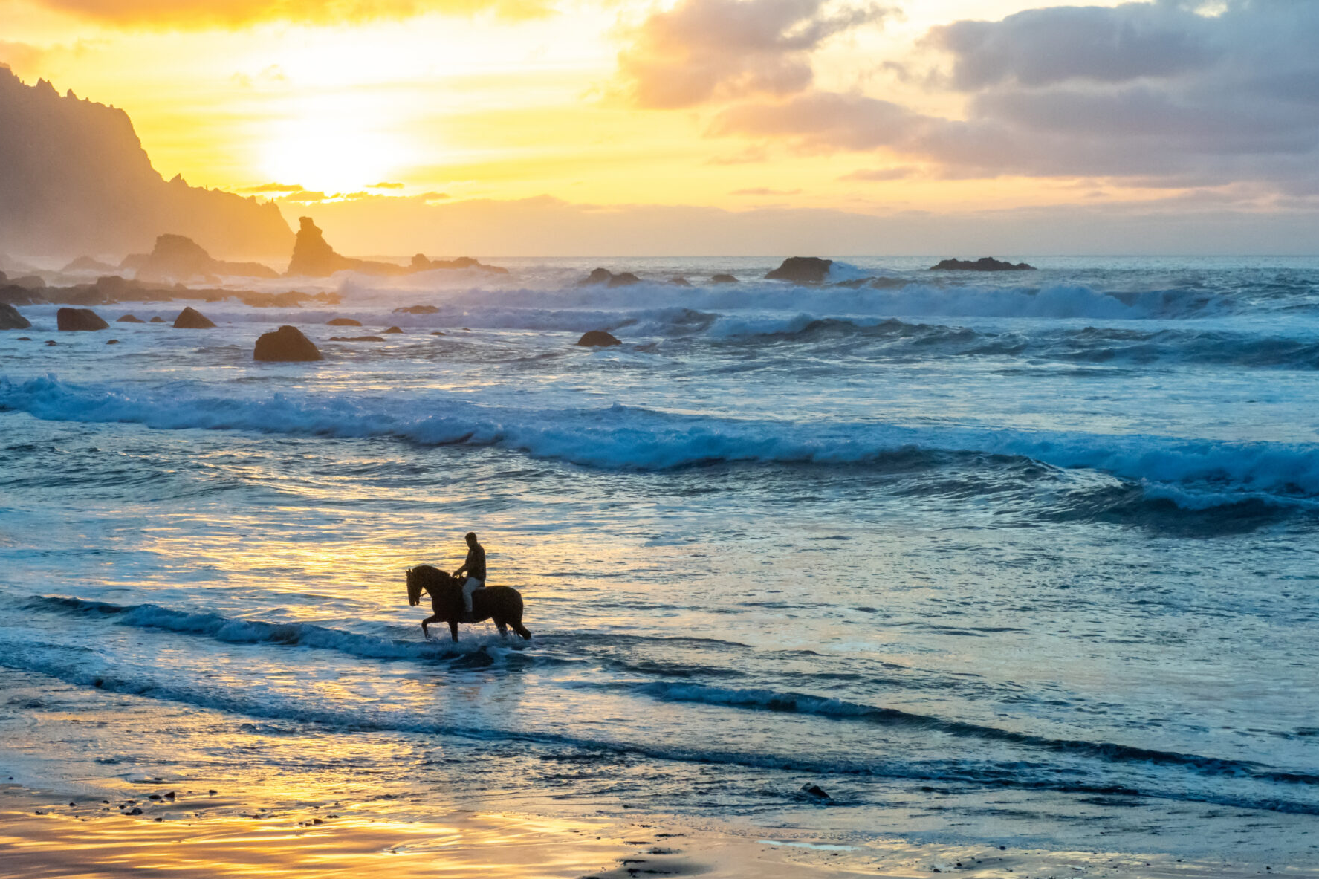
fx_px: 3700
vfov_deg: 13.5
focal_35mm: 101
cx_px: 482
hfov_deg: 20.2
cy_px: 356
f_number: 10
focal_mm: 70
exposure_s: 1/320
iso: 2000
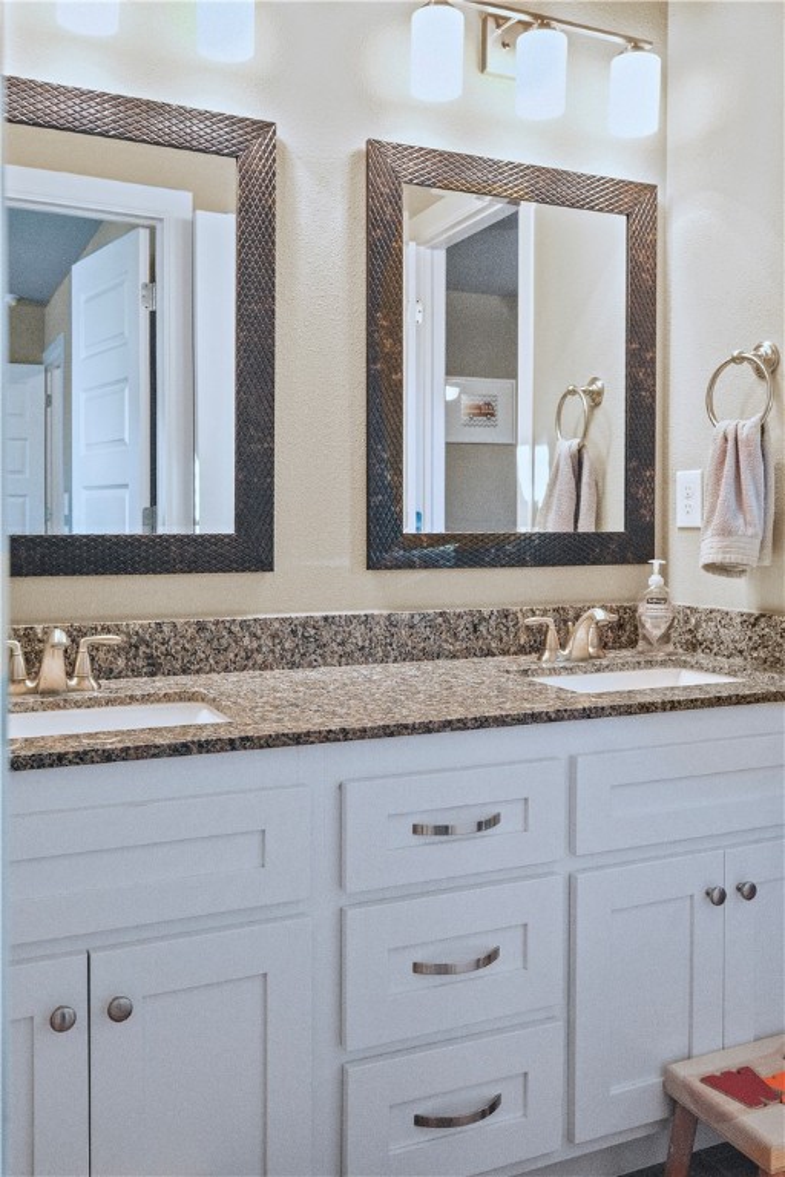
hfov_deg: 42.3
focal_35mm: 31
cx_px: 392
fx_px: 1014
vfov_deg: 60.3
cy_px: 588
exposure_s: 1/3
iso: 200
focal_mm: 20.9
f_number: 8
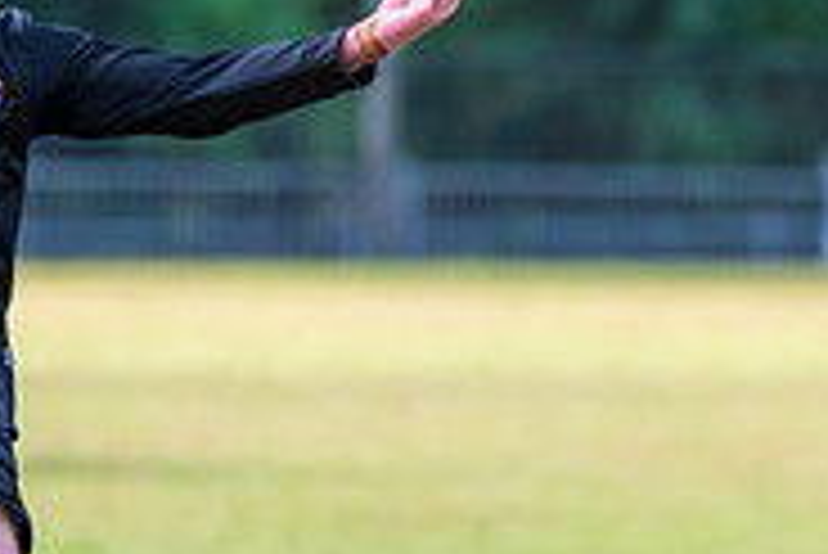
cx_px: 0
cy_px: 358
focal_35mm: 1476
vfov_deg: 0.9
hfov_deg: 1.4
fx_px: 33974
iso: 1000
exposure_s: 1/1250
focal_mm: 450
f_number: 7.1
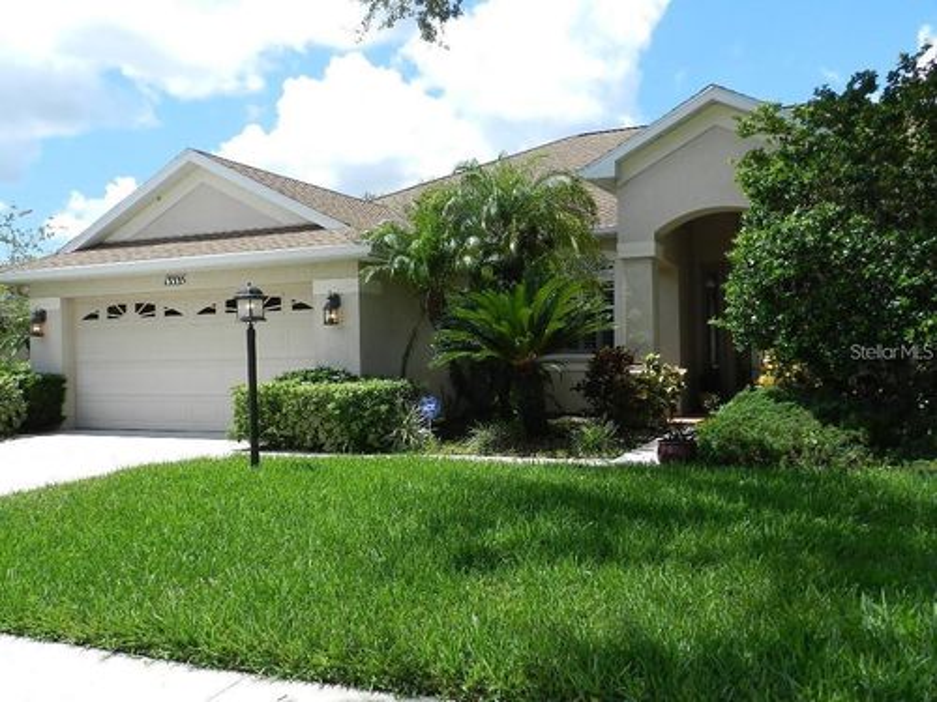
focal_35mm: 32
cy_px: 351
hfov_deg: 56.8
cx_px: 468
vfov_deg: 44.2
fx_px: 866
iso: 160
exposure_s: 1/800
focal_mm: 5.6
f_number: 4
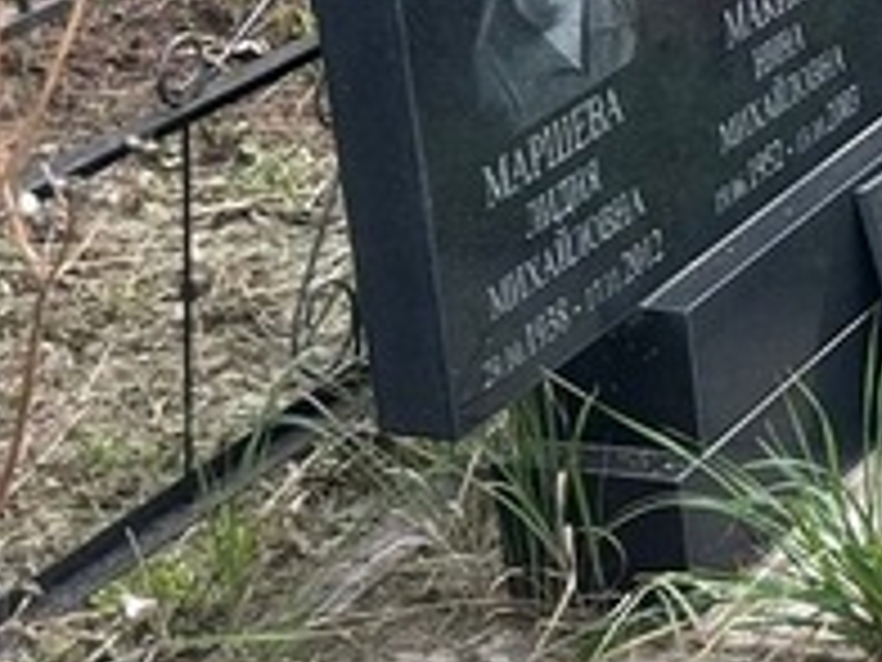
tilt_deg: -20.5
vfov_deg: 10.8
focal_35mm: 136
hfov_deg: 13.1
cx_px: 1580
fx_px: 3465
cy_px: 9
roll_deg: +2.7
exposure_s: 1/700
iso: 50
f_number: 1.5
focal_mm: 5.7
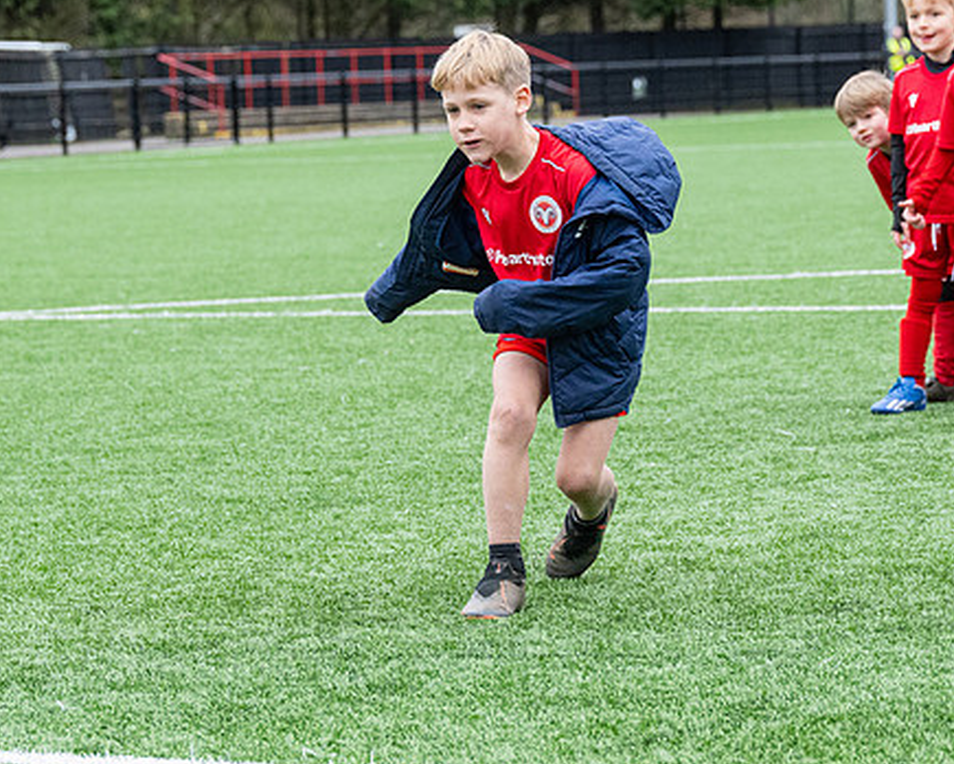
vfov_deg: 10.1
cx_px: 417
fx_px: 4320
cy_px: 301
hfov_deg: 12.6
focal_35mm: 153
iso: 1250
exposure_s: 1/1250
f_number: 4.5
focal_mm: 70
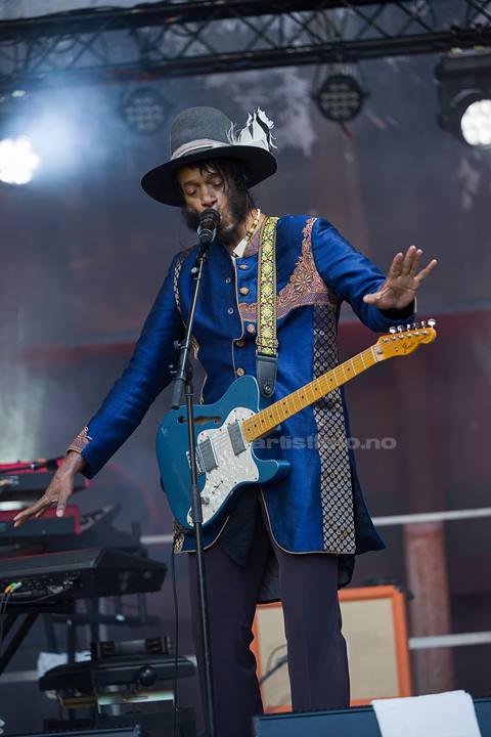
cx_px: 246
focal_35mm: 130
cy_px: 368
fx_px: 2659
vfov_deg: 15.8
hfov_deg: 10.5
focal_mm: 130
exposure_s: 1/1000
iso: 800
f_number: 2.8
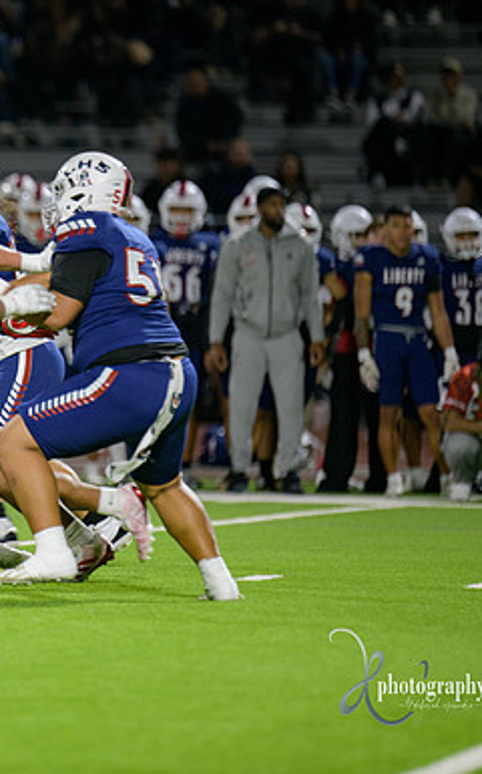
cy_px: 387
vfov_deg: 4.6
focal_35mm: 461
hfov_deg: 2.8
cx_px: -38
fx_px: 9707
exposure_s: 1/250
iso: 2000
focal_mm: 300
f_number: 2.8
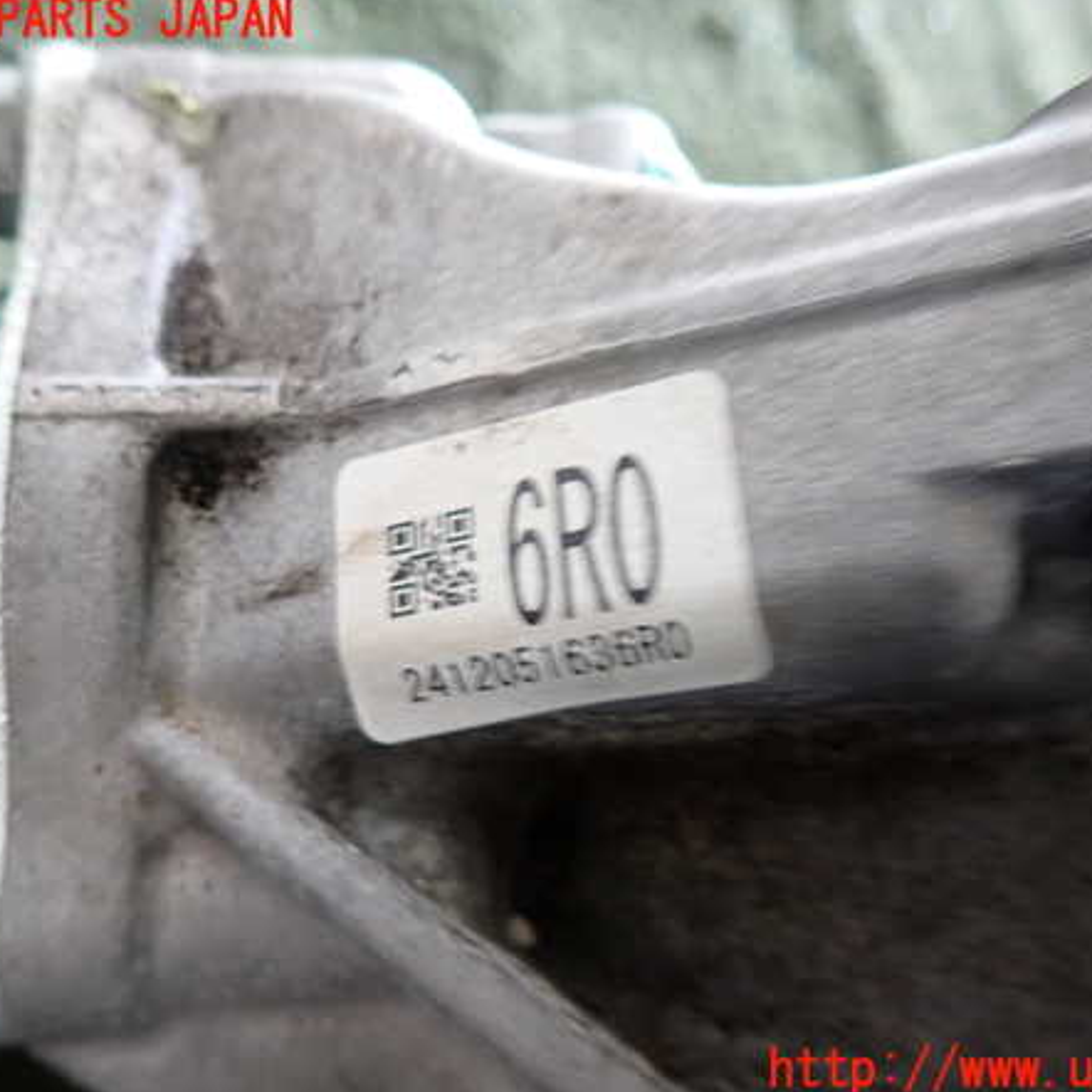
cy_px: 546
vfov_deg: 54.0
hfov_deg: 54.0
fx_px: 1071
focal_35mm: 30
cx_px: 586
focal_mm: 4.5
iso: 200
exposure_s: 1/30
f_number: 2
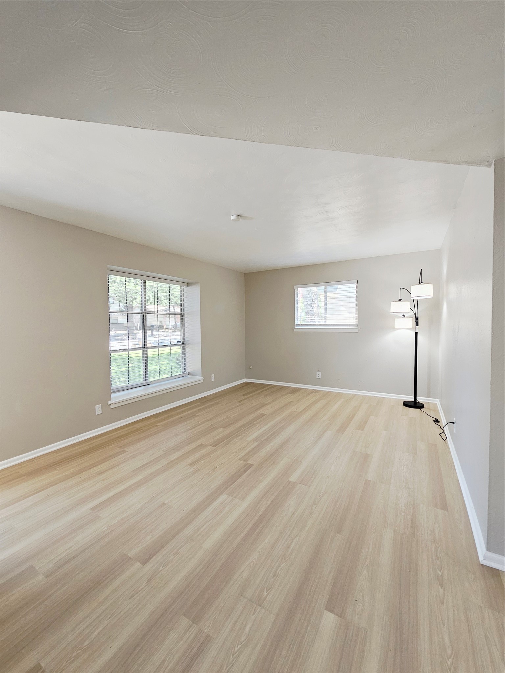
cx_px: 252
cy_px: 336
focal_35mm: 13
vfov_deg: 106.2
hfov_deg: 89.9
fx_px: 253
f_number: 2.2
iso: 125
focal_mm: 2.2
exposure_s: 1/60
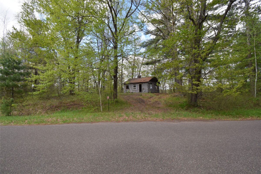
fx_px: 109
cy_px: 87
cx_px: 130
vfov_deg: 77.3
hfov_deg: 100.4
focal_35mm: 15
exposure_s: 1/200
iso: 320
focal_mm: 10
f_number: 11
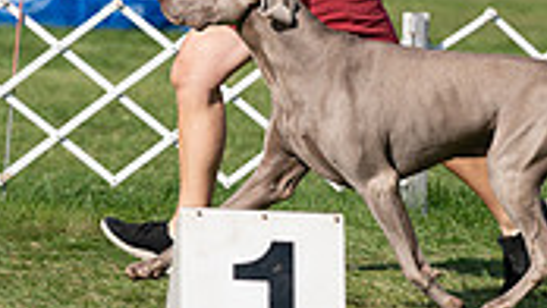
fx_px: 6166
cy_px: -138
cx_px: 365
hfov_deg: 5.1
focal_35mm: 425
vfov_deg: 2.9
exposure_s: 1/1250
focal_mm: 122
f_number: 4
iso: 100
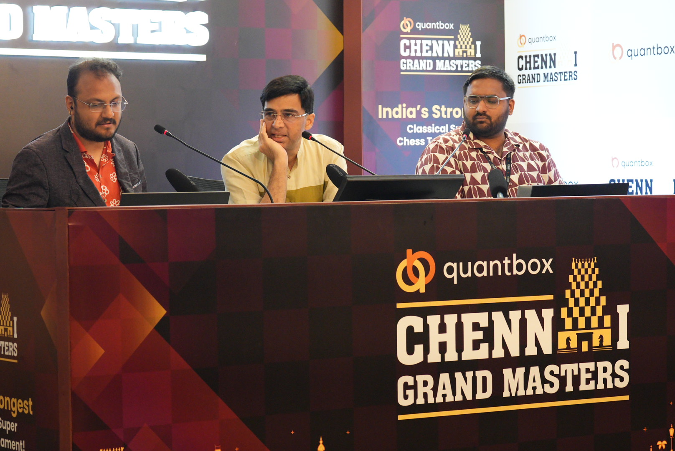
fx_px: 1970
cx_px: 338
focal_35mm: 105
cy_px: 226
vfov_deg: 13.1
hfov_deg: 19.4
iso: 3200
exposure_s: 1/160
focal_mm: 70
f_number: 5.6
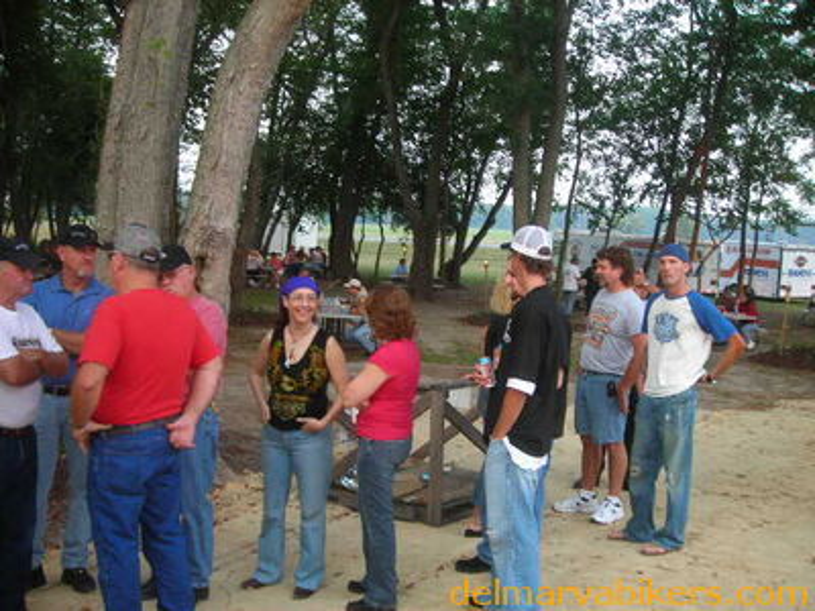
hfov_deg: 49.0
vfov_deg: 37.7
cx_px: 408
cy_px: 306
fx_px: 895
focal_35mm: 38
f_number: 3.2
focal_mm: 6.3
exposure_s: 1/30
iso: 60
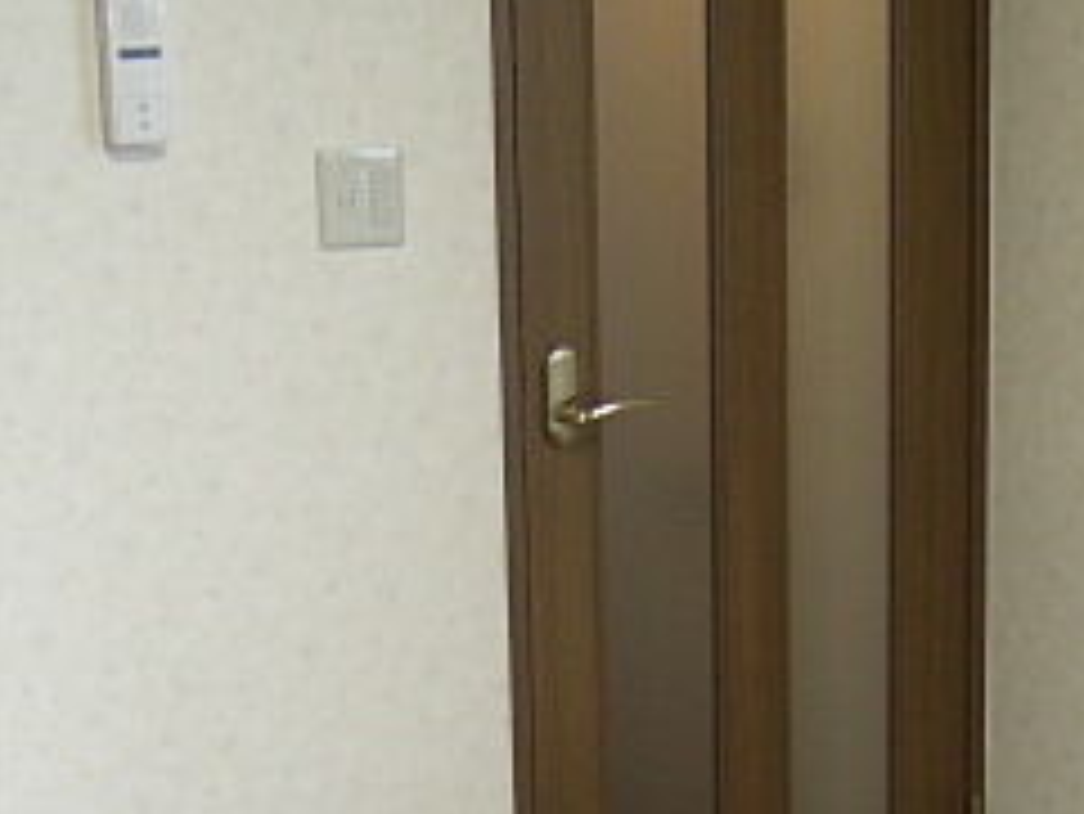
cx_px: 490
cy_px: 962
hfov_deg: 19.4
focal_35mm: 101
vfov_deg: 14.2
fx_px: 3164
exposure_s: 1/30
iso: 200
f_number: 2.8
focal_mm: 7.9
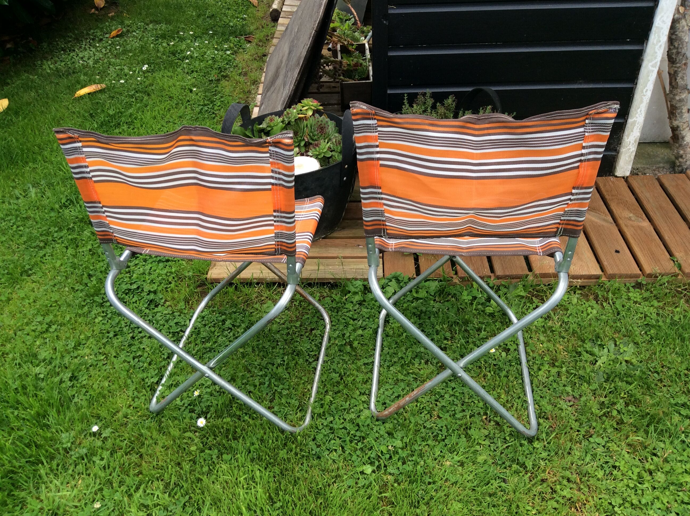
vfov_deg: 44.1
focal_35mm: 32
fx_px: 637
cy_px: 258
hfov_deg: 56.9
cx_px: 345
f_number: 2.4
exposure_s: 1/347
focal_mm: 3.3
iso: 32
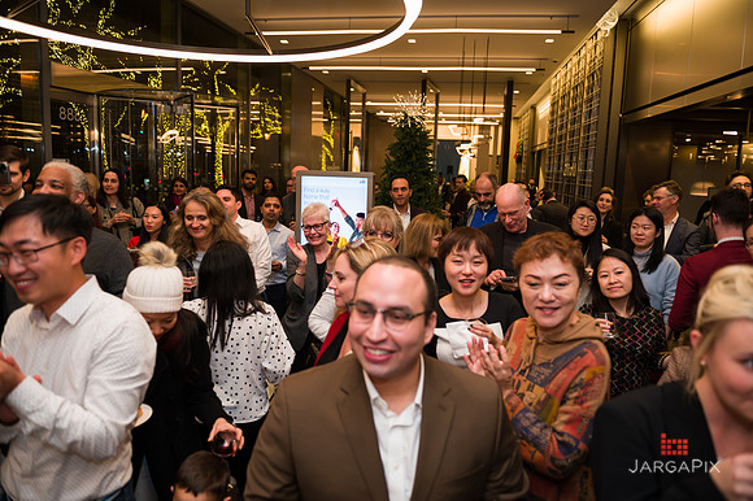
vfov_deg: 53.1
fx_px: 502
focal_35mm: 24
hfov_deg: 73.8
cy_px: 250
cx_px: 376
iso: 400
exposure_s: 1/200
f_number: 3.2
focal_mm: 24
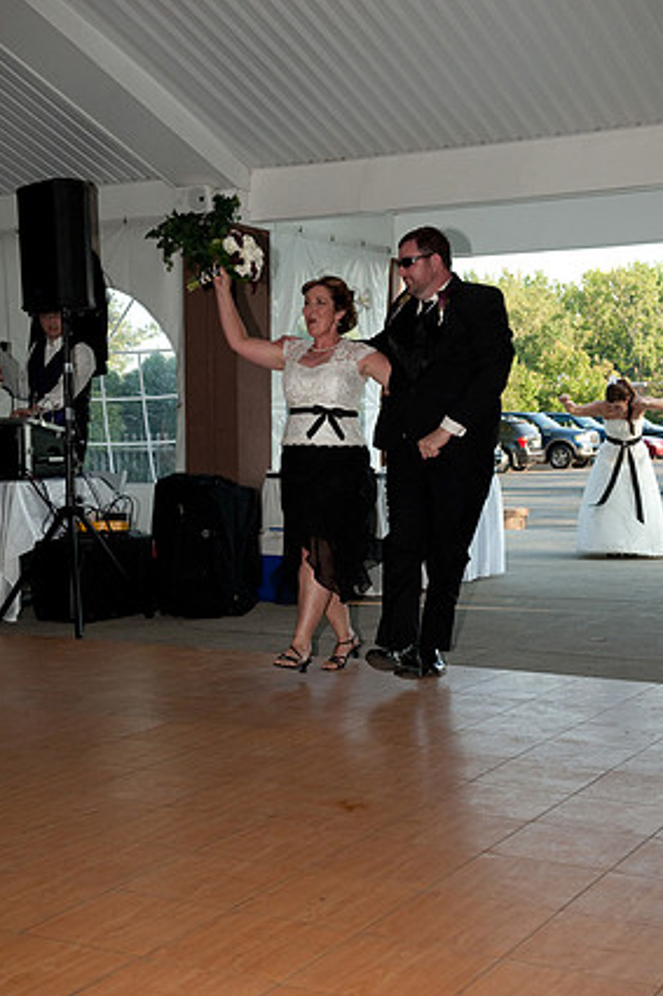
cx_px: 339
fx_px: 1520
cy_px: 487
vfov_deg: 36.3
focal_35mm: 55
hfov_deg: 24.6
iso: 1250
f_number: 5.6
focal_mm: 52
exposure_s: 1/1000
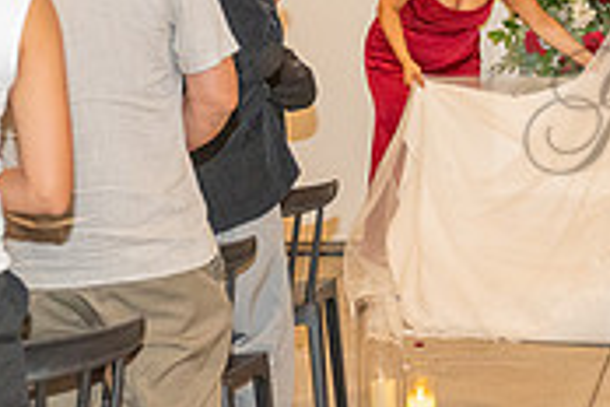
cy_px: 199
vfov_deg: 9.5
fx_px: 2457
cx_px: 722
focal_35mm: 145
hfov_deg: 13.8
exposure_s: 1/200
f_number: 3.5
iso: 1250
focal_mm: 38
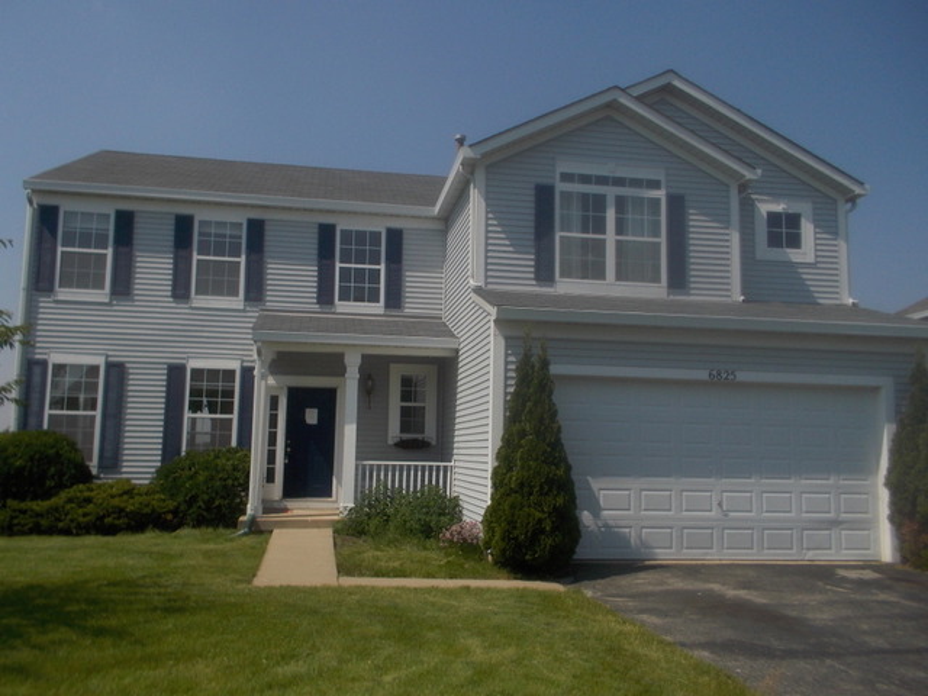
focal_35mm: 29
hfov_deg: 61.7
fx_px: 777
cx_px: 464
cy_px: 348
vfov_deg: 48.2
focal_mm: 4.1
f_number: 3.3
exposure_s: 1/1500
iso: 80
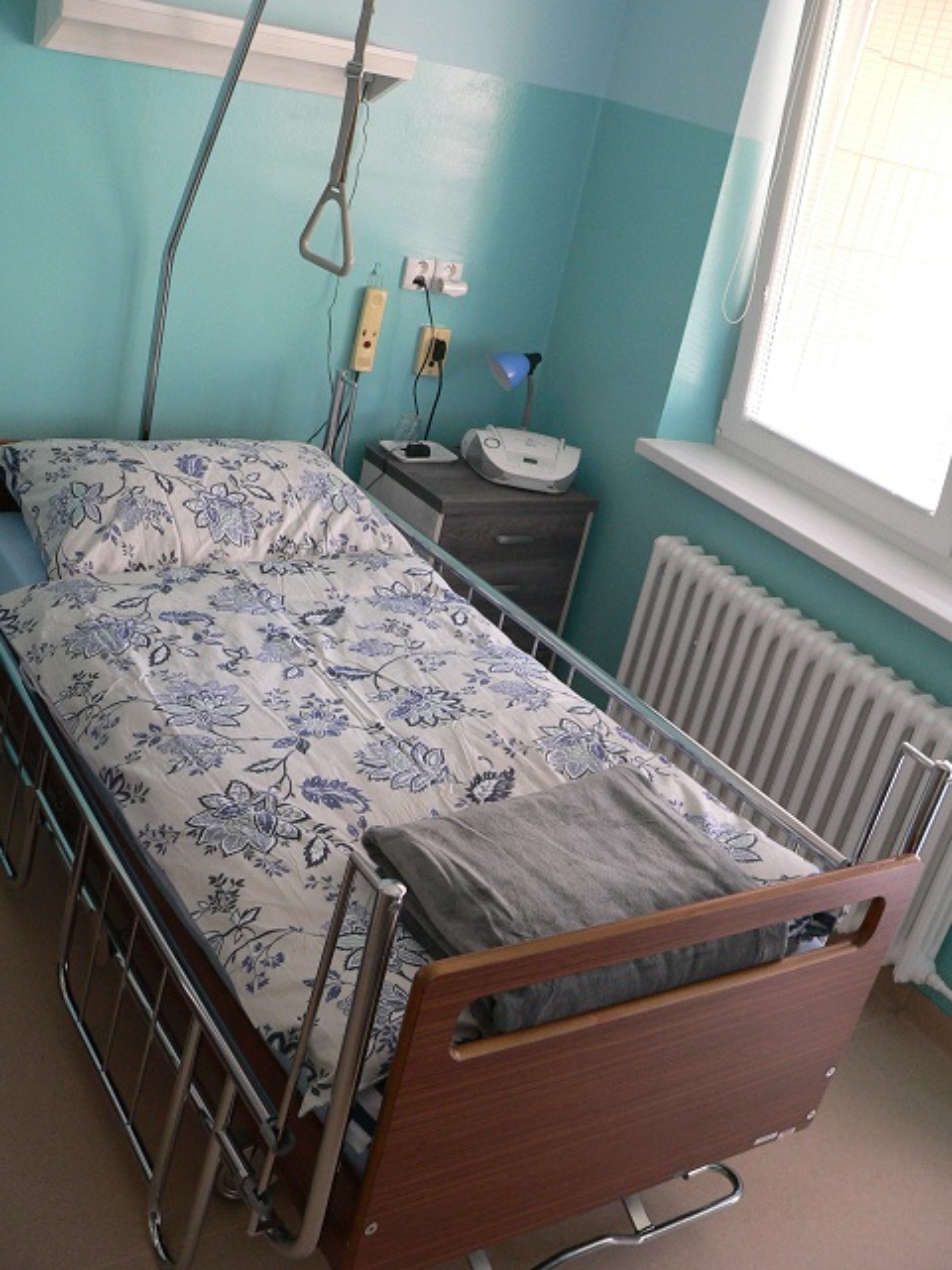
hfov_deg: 39.7
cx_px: 476
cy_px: 635
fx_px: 1320
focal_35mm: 36
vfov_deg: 51.4
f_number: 2.8
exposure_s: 1/15
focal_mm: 6
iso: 200
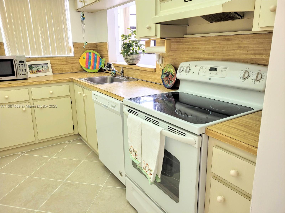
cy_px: 106
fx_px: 214
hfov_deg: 67.3
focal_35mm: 26
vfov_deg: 53.1
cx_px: 142
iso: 80
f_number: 1.8
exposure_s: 1/119
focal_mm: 5.4
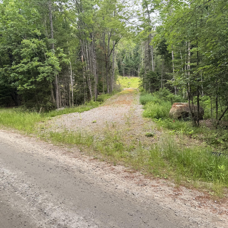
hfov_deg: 55.6
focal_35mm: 29
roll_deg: +2.2
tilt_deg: -3.3
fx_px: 216
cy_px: 114
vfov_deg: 55.6
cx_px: 108
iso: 80
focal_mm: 6.76
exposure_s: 1/399
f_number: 1.78
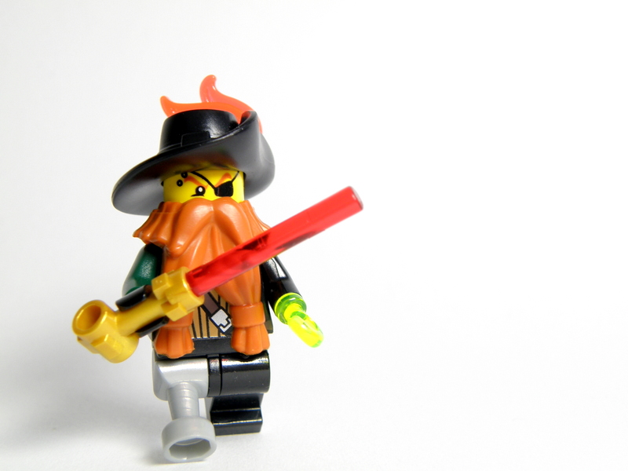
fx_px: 998
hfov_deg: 34.9
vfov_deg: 26.6
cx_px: 314
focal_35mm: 55
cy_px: 236
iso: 64
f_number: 4
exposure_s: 1/15
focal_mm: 9.77
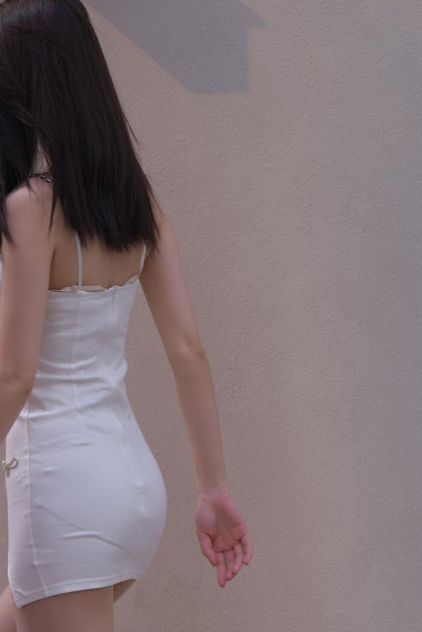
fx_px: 4869
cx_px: 145
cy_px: 427
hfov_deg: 5.0
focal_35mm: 277
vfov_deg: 7.4
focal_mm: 120
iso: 64
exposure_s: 1/320
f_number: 3.5
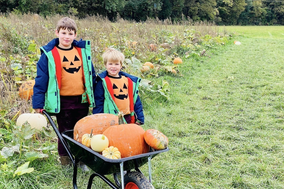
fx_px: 434
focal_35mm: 55
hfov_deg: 36.3
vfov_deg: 24.6
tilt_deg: -9.1
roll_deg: +1.8
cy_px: 108
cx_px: 143
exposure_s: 1/189
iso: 20
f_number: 2
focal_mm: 6
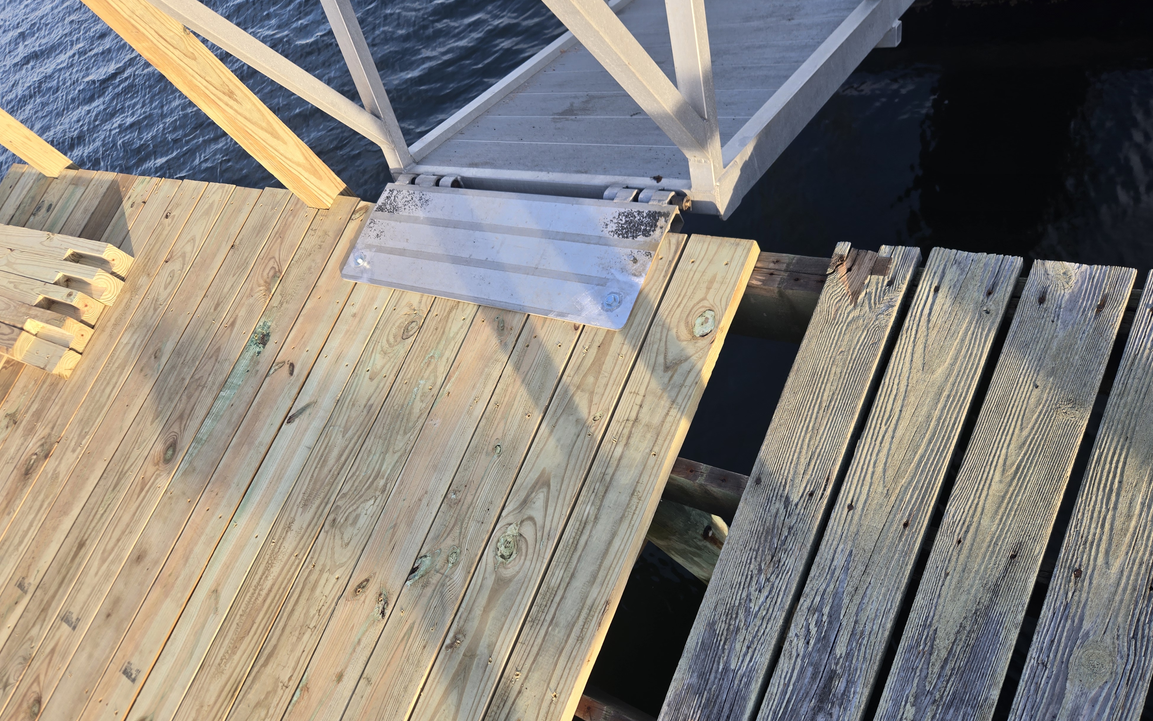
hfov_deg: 72.5
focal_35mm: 25
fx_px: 786
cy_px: 433
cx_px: 567
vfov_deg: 49.0
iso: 25
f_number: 1.8
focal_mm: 5.4
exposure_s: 1/292
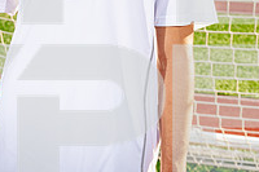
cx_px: -4
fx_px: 855
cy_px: -43
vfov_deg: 11.2
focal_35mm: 119
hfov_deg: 16.8
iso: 100
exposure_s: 1/250
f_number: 6.3
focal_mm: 41
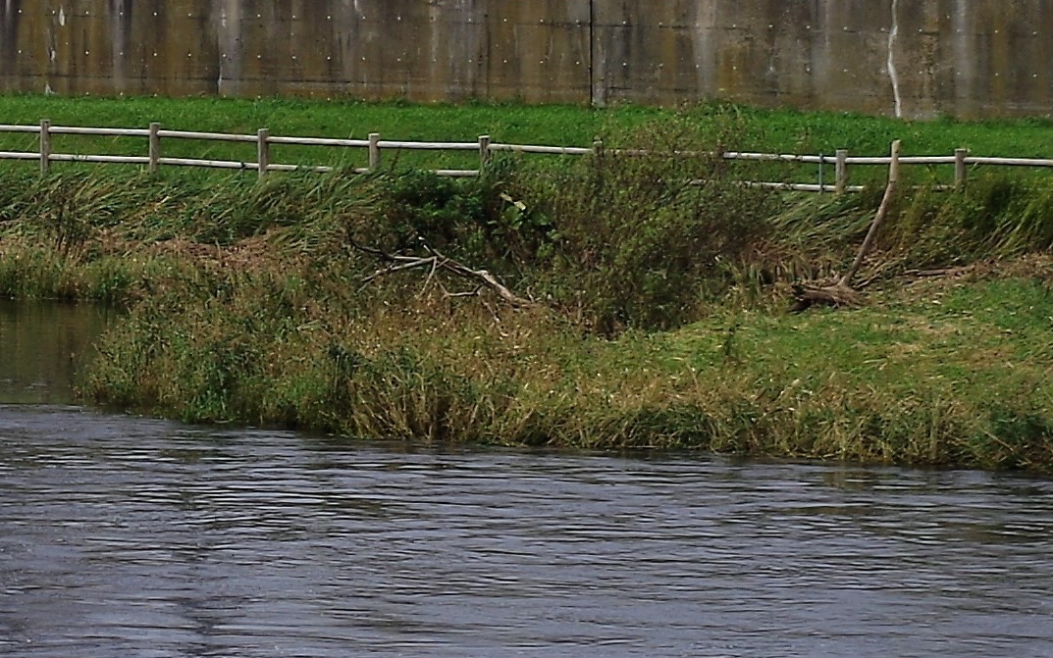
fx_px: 11060
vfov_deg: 3.4
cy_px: -838
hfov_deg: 5.4
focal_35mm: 385
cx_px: -355
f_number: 10
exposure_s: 1/320
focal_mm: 55
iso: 100
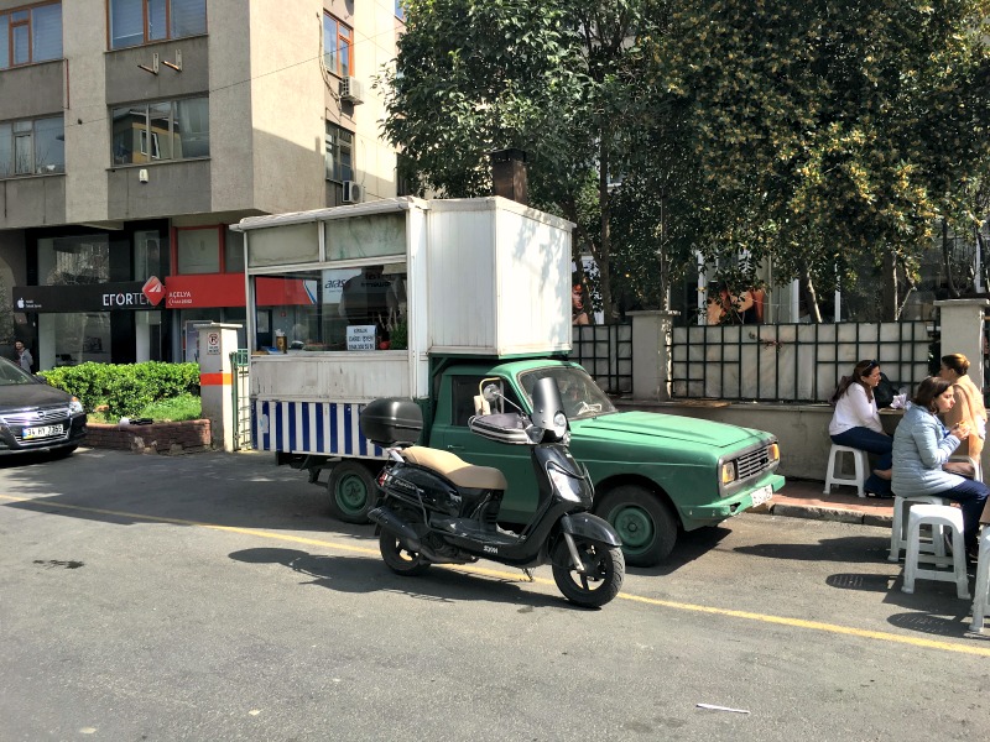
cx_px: 495
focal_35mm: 29
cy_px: 371
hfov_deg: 61.7
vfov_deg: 48.2
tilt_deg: -1.1
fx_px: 829
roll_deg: -0.1
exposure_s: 1/818
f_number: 2.2
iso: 25
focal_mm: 4.15
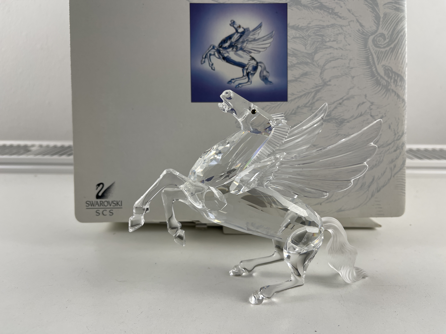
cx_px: 223
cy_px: 167
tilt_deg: -16.6
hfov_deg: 69.4
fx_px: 322
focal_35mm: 25
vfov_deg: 54.9
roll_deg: -0.5
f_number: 1.6
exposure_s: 1/197
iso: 32
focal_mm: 5.1
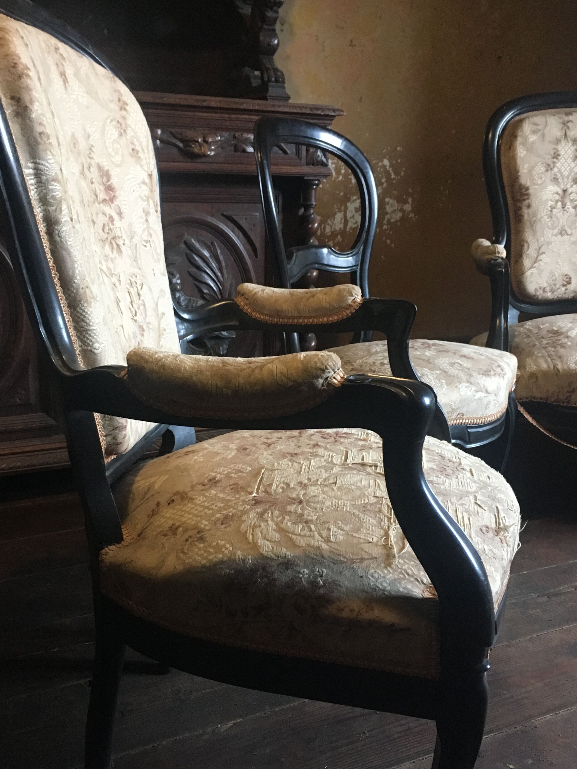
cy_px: 405
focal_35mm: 36
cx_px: 301
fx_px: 800
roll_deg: +1.0
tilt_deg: -15.1
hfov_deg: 39.6
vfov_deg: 51.3
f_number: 2.2
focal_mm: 4.15
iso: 250
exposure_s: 1/33
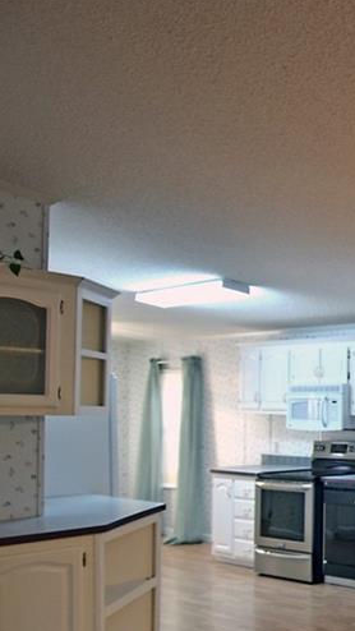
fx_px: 652
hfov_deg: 21.0
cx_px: 633
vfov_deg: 50.9
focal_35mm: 39
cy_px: 404
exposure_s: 1/60
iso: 400
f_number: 4
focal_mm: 12
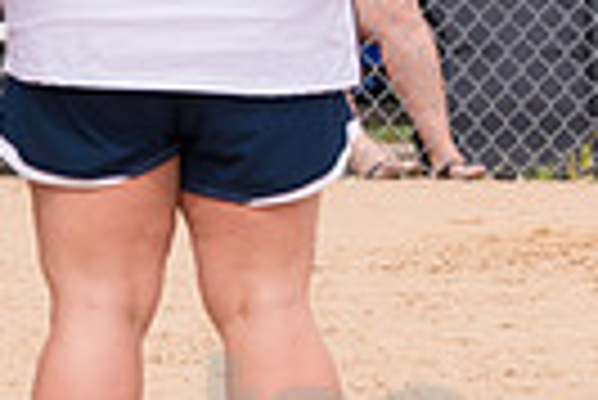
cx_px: 980
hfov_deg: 1.6
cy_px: -117
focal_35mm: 1306
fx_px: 21718
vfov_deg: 1.1
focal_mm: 200
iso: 320
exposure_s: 1/1600
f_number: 5.6
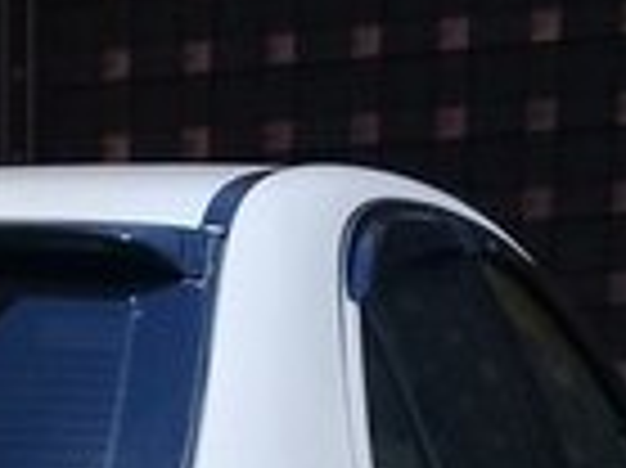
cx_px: -216
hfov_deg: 12.9
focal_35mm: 147
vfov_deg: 9.3
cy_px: 1024
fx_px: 2656
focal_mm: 3.3
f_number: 2.2
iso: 50
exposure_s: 1/2985
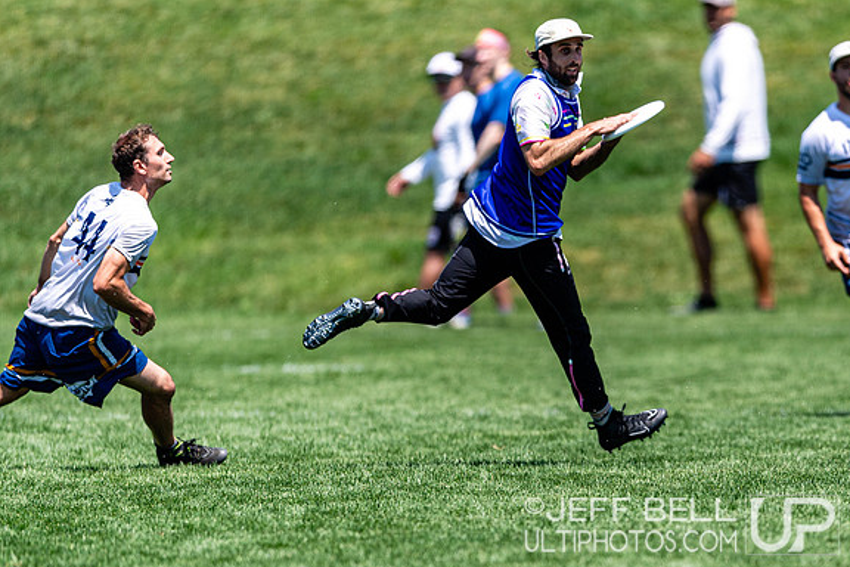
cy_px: 449
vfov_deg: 2.2
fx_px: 15015
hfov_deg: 3.2
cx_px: 674
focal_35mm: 636
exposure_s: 1/2500
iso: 180
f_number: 2.8
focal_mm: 400
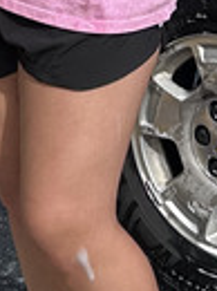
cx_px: 105
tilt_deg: -10.2
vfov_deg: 9.3
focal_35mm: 205
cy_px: -199
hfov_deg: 7.2
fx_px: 1719
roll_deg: +4.3
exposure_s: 1/4630
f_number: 1.5
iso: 50
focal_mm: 5.7
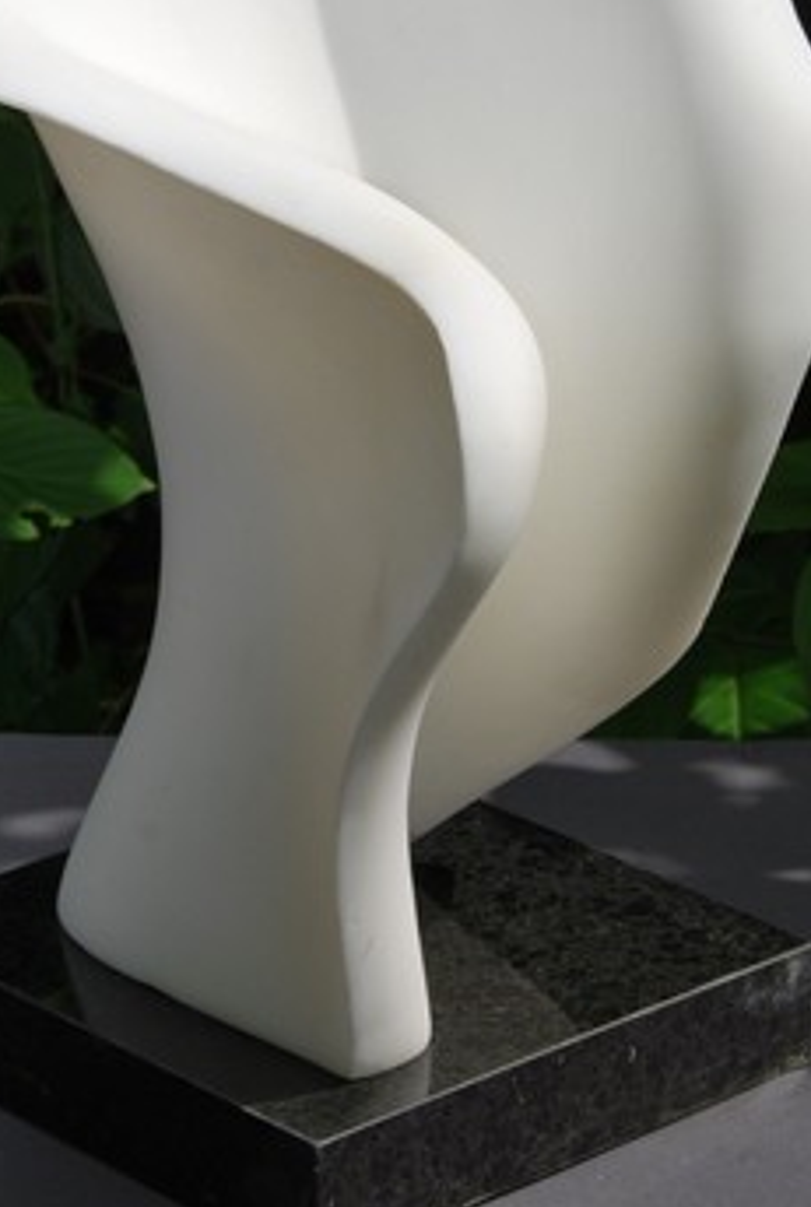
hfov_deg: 8.5
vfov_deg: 12.6
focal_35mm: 162
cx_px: 344
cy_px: 267
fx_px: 5447
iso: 100
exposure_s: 1/200
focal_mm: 62
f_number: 13
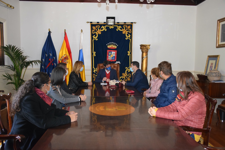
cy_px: 75
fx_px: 206
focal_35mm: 33
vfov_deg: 40.0
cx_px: 112
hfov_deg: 57.2
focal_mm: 22
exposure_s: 1/60
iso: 3200
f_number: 3.5
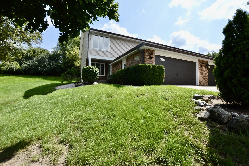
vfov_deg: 77.2
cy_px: 83
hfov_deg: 100.4
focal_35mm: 15
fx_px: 104
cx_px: 124
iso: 100
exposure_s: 1/250
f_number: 8
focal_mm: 10
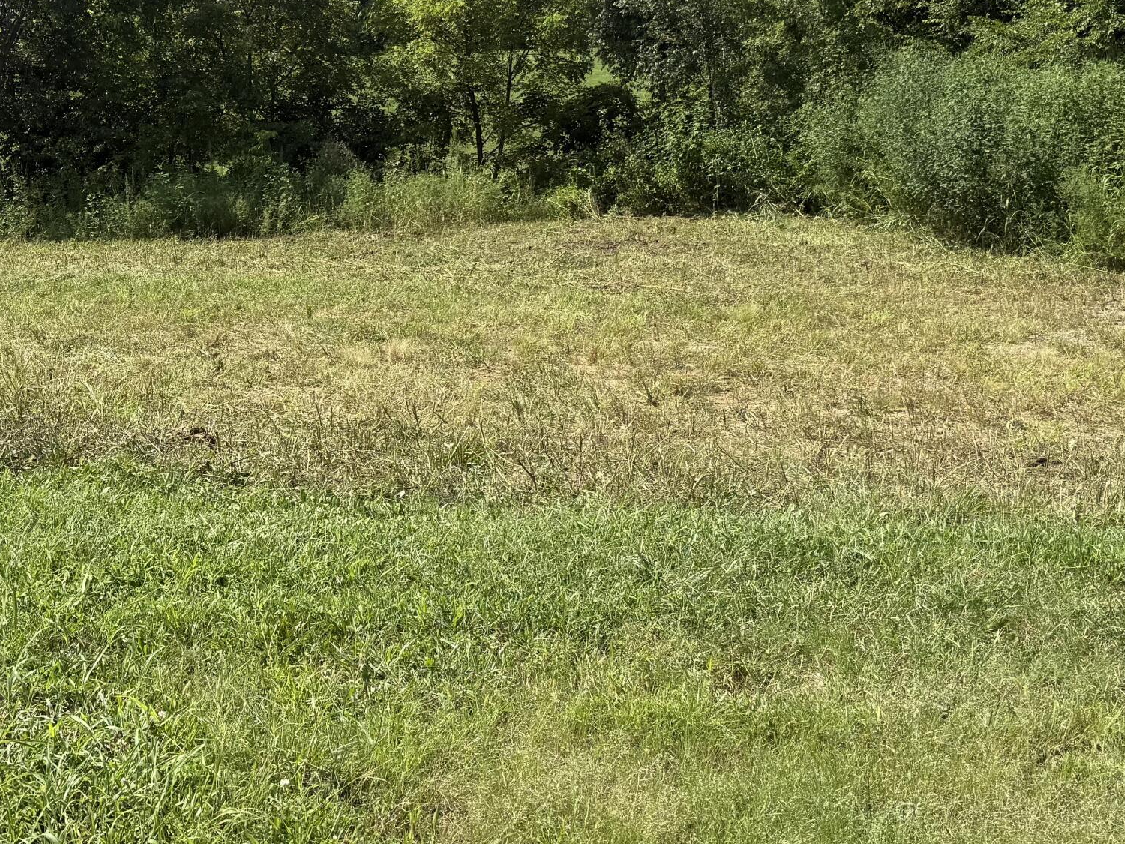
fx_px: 1560
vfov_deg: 30.2
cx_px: 341
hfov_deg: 39.0
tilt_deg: -8.4
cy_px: 356
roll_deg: +1.1
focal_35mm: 48
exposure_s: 1/3145
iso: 80
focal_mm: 6.76
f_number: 1.78
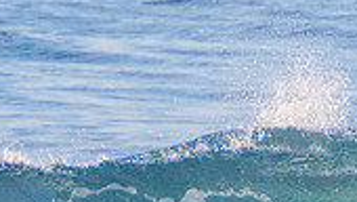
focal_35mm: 2220
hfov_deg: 1.0
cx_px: 407
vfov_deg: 0.5
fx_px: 21035
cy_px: 334
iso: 450
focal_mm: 400
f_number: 5.6
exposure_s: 1/1250
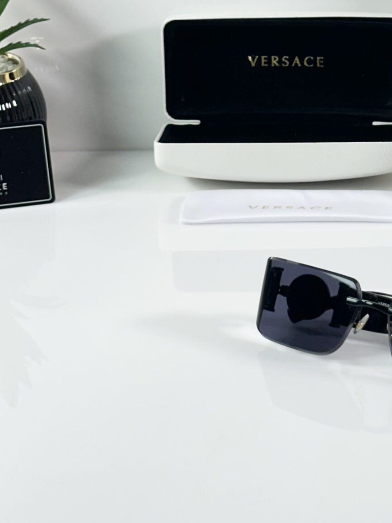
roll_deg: +0.6
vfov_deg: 18.3
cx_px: 362
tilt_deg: -16.2
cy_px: 90
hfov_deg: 13.8
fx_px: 1601
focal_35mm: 106
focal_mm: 6.86
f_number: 1.78
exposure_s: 1/100
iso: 80
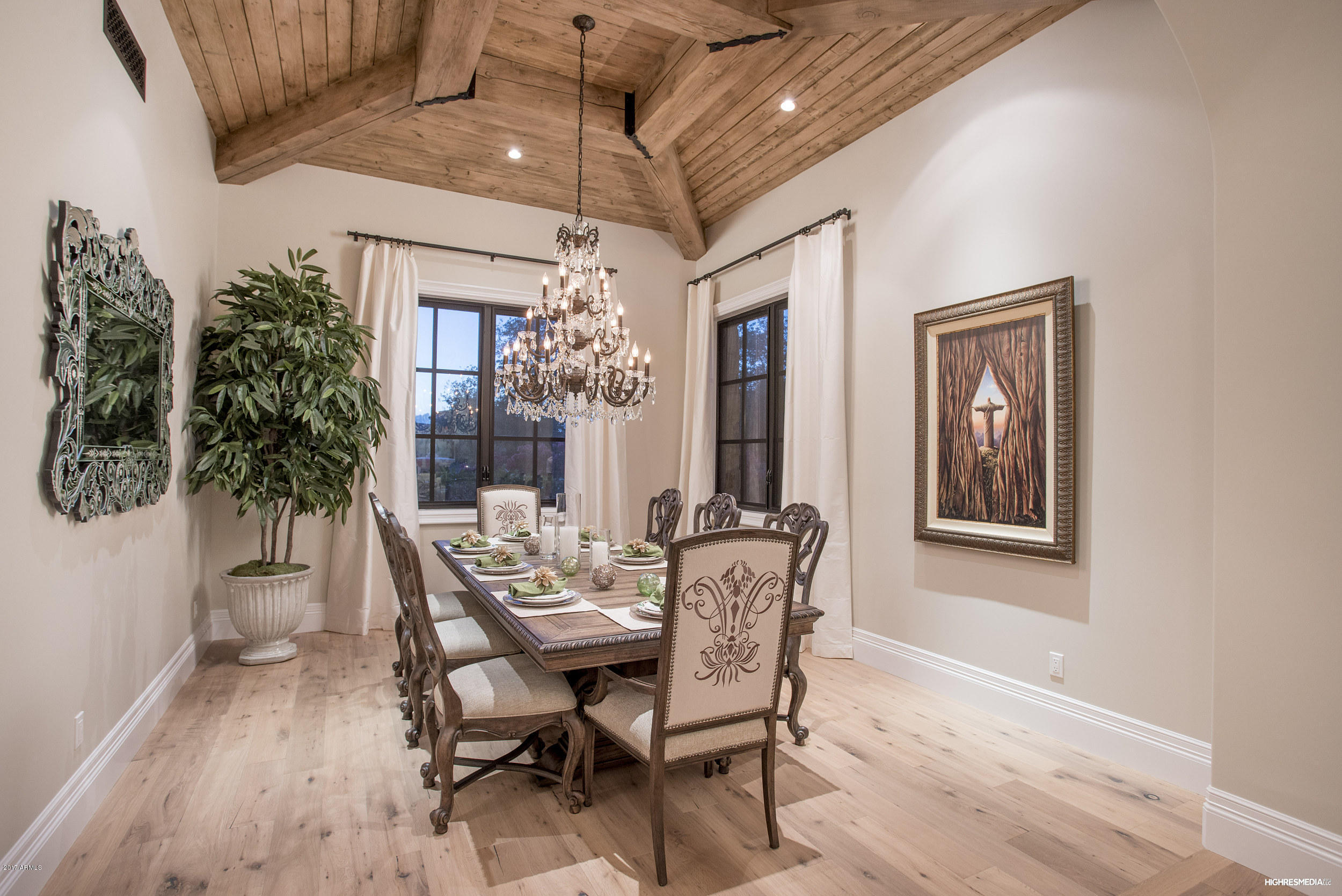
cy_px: 448
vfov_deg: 70.5
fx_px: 634
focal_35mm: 17
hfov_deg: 93.3
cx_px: 671
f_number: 7.1
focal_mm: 17
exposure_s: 1/5
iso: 640
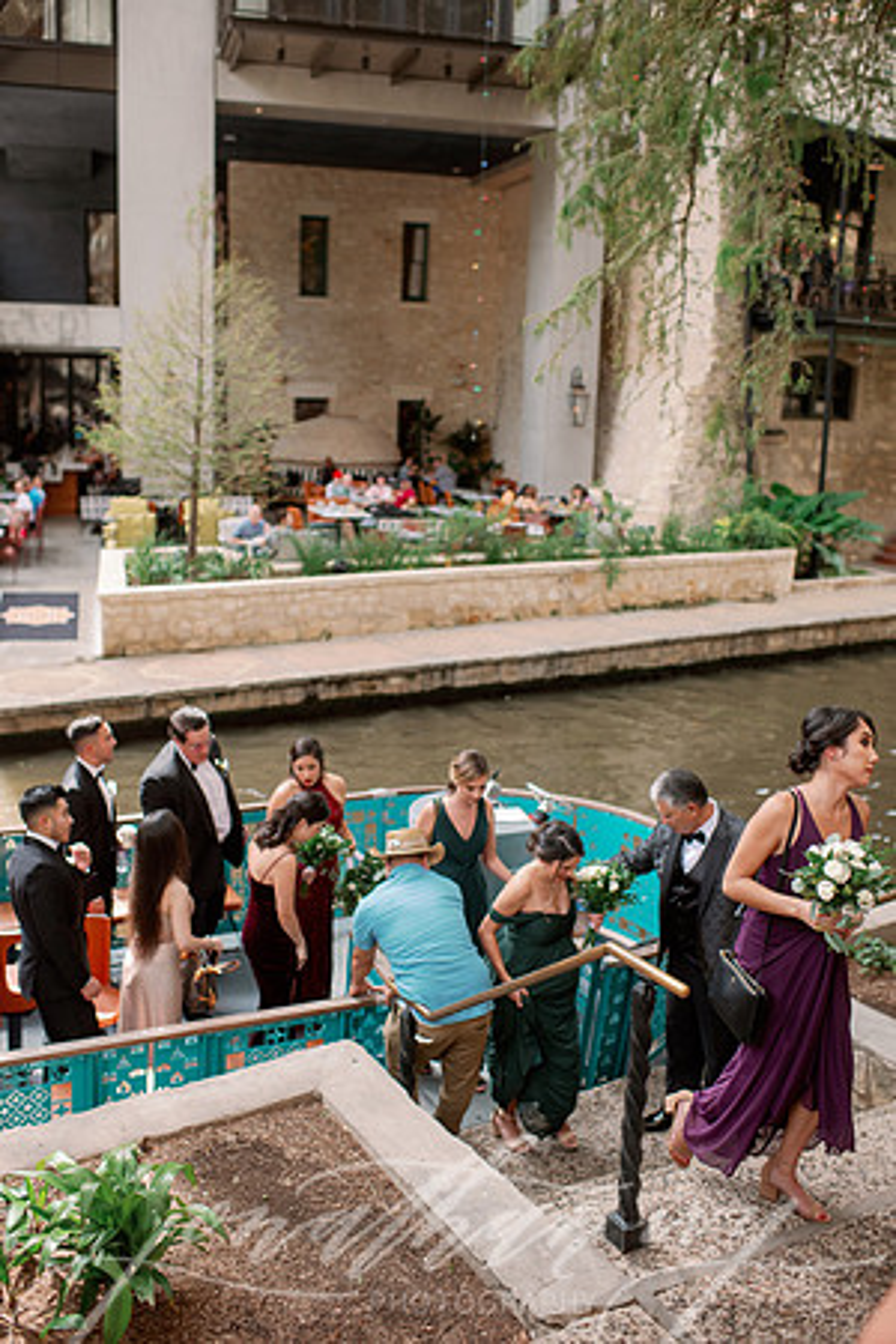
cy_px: 672
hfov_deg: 37.9
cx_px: 448
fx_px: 1307
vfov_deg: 54.4
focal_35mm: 35
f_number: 2.2
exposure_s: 1/1600
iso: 320
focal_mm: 35
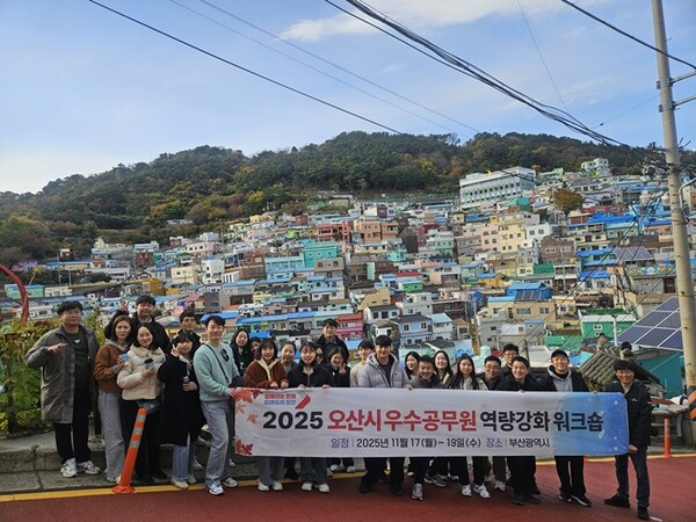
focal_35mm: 23
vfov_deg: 58.9
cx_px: 348
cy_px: 261
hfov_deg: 73.9
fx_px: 462
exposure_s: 1/1050
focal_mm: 5.4
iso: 25
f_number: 1.8
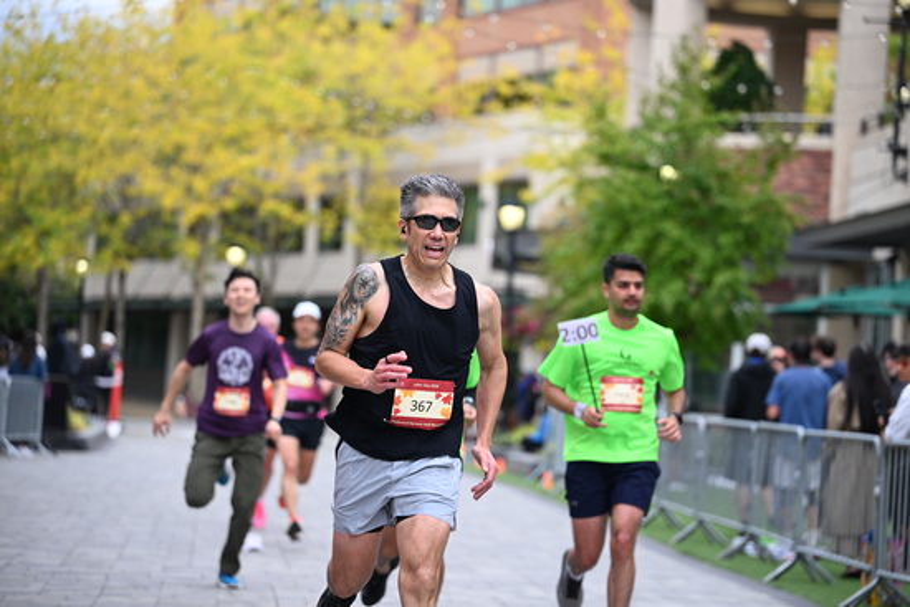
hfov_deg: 17.8
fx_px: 2908
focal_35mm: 115
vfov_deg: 11.9
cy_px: 304
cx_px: 455
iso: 640
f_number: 2.8
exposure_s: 1/2000
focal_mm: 115
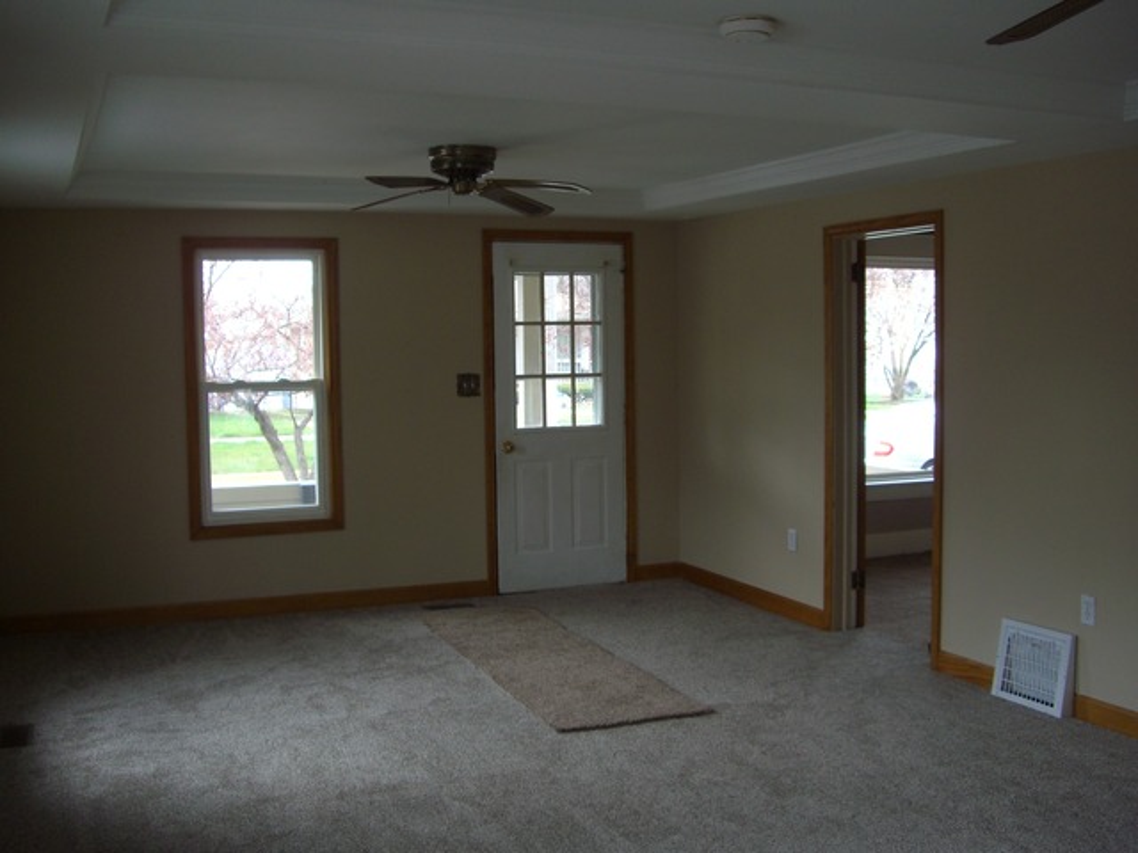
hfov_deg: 49.0
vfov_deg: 37.7
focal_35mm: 38
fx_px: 1249
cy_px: 426
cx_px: 569
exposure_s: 1/100
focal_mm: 7.9
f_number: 2.8
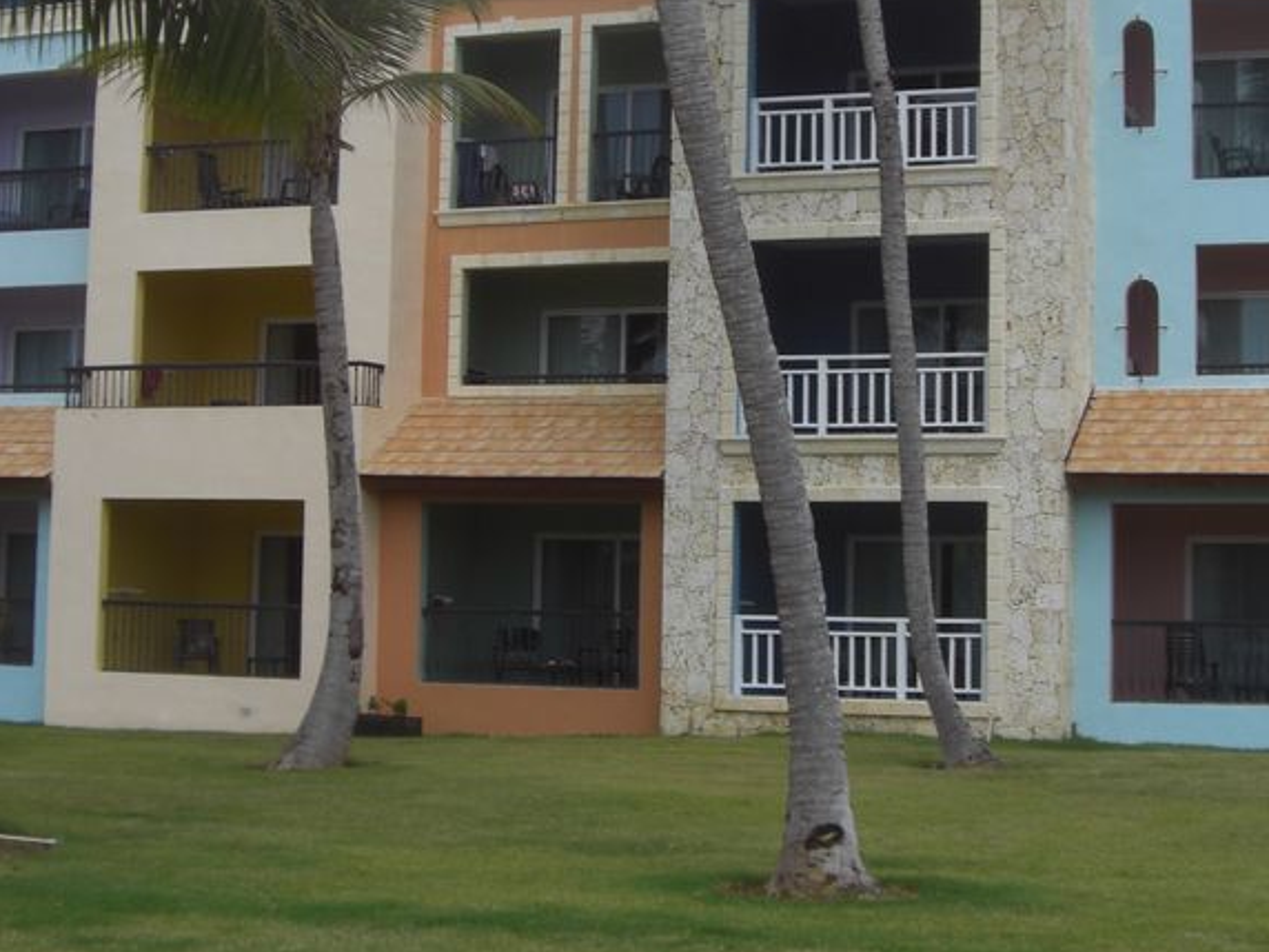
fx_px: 2493
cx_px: 812
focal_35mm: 68
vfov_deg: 21.5
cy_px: 264
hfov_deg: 28.4
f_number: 8
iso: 64
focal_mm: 6.2
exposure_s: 1/160
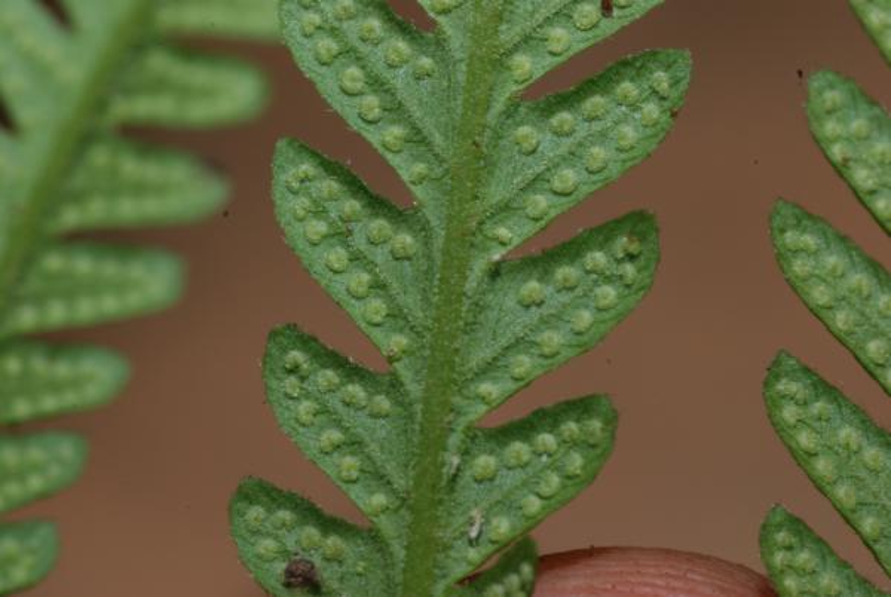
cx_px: 446
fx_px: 2603
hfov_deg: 19.4
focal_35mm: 105
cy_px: 298
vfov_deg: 13.1
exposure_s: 1/60
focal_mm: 70
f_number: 18
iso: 200
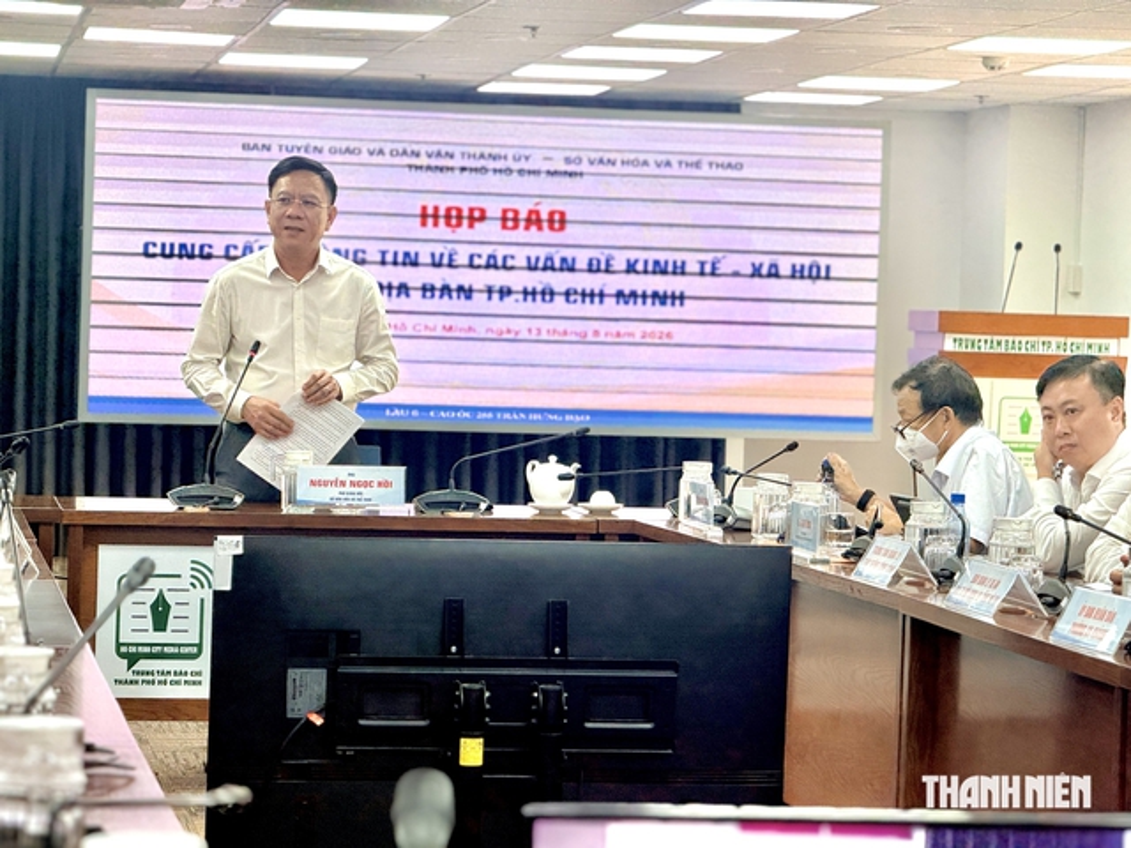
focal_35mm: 120
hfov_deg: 16.4
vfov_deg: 12.3
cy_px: 424
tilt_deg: -1.3
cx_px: 566
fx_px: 3921
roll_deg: -2.4
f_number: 2.8
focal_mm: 15.66
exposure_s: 1/100
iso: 50
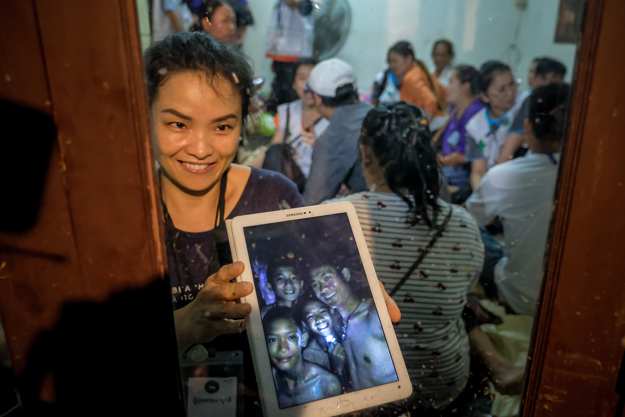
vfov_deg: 45.0
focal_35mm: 29
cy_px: 208
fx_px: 503
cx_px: 312
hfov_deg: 63.7
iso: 6400
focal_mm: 19.4
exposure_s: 1/110
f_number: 2.8
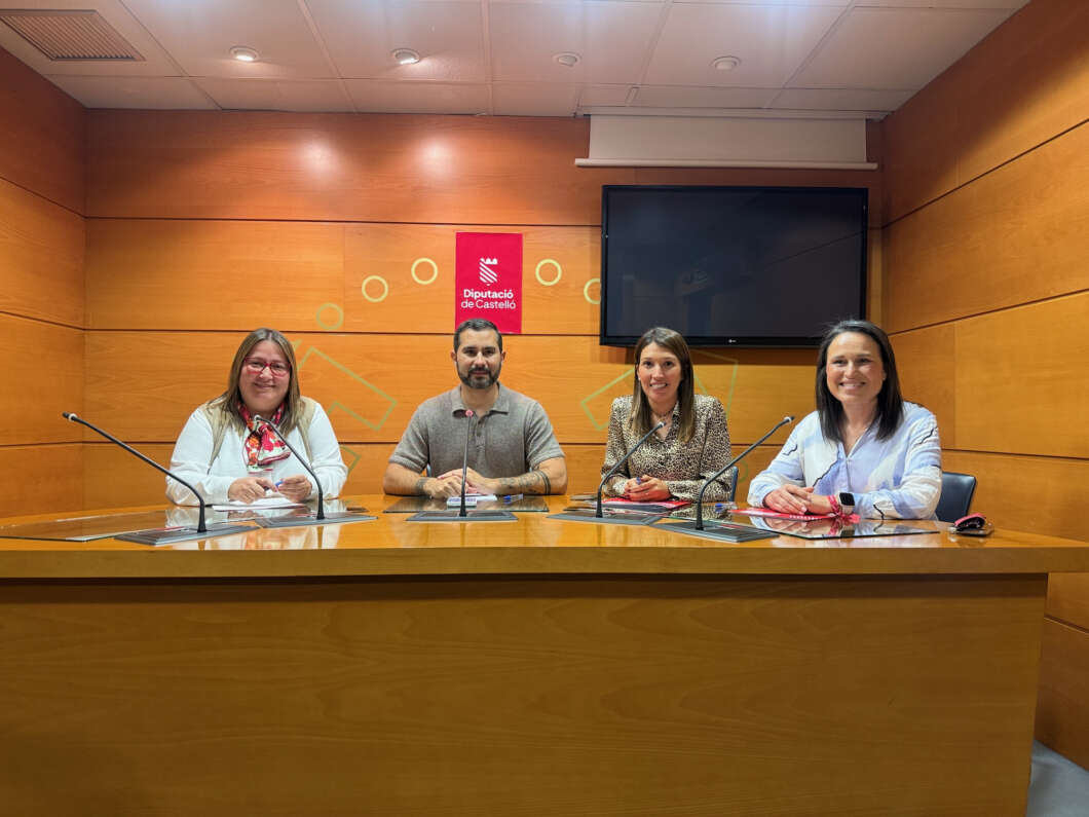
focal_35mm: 24
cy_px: 408
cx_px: 544
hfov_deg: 71.6
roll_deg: -0.4
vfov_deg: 56.8
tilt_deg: +2.0
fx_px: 755
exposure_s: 1/50
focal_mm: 6.76
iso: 200
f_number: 1.78
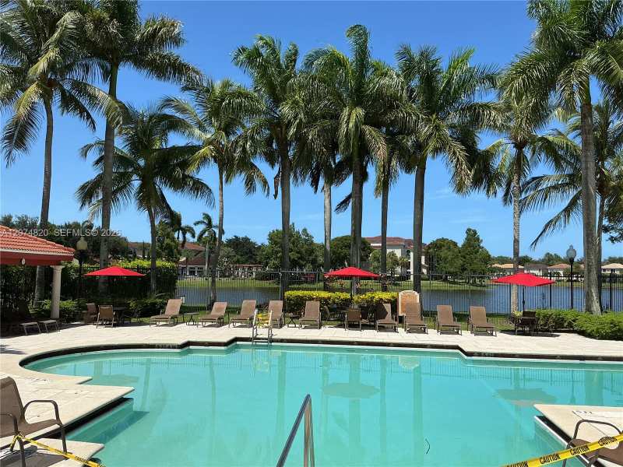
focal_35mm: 29
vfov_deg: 48.2
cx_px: 312
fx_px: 522
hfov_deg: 61.7
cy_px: 234
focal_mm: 3
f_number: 1.8
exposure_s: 1/2667
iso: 25
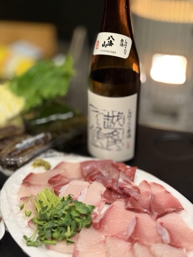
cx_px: 96
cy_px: 128
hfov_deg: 30.3
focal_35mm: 48
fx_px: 357
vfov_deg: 39.7
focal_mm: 6.76
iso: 320
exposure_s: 1/40
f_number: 1.78
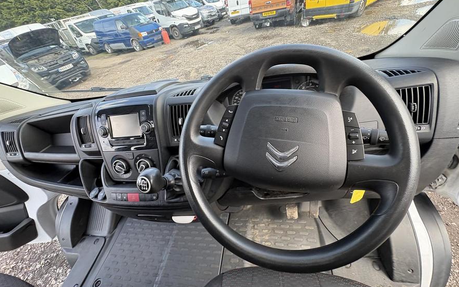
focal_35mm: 15
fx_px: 188
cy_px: 144
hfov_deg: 101.5
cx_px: 229
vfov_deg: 74.8
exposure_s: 1/99
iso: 100
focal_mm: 2.22
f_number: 2.2
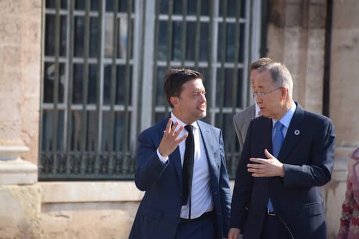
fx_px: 3440
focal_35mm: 345
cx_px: 180
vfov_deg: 4.0
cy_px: 120
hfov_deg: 6.0
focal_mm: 230
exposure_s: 1/500
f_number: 6.3
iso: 280
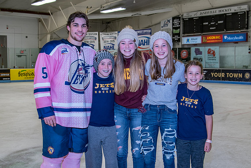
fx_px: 332
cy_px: 83
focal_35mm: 48
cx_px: 128
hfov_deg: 41.5
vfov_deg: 28.3
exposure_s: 1/250
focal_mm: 28
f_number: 5
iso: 800
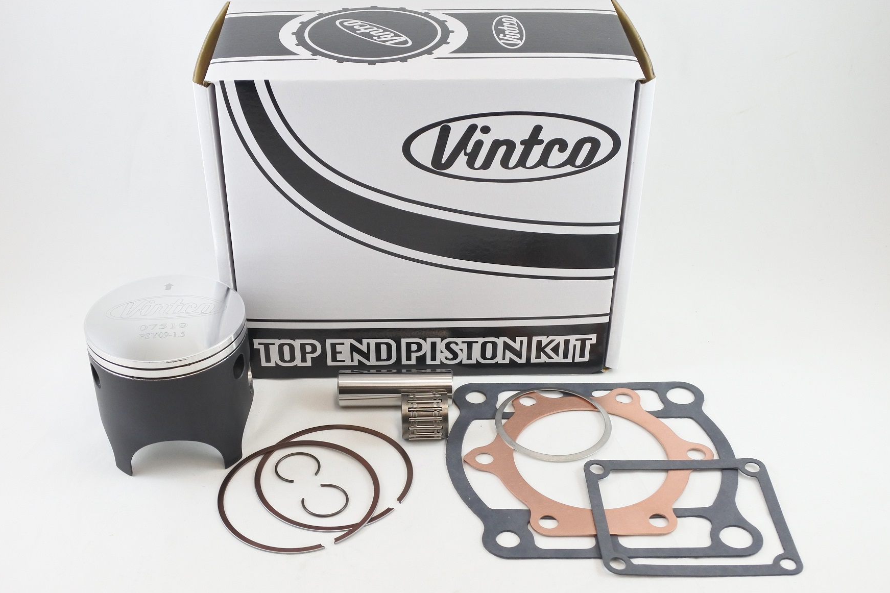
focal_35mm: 37
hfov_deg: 51.9
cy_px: 294
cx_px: 437
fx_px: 915
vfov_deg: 35.9
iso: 500
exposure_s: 1/125
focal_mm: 13.4
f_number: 4
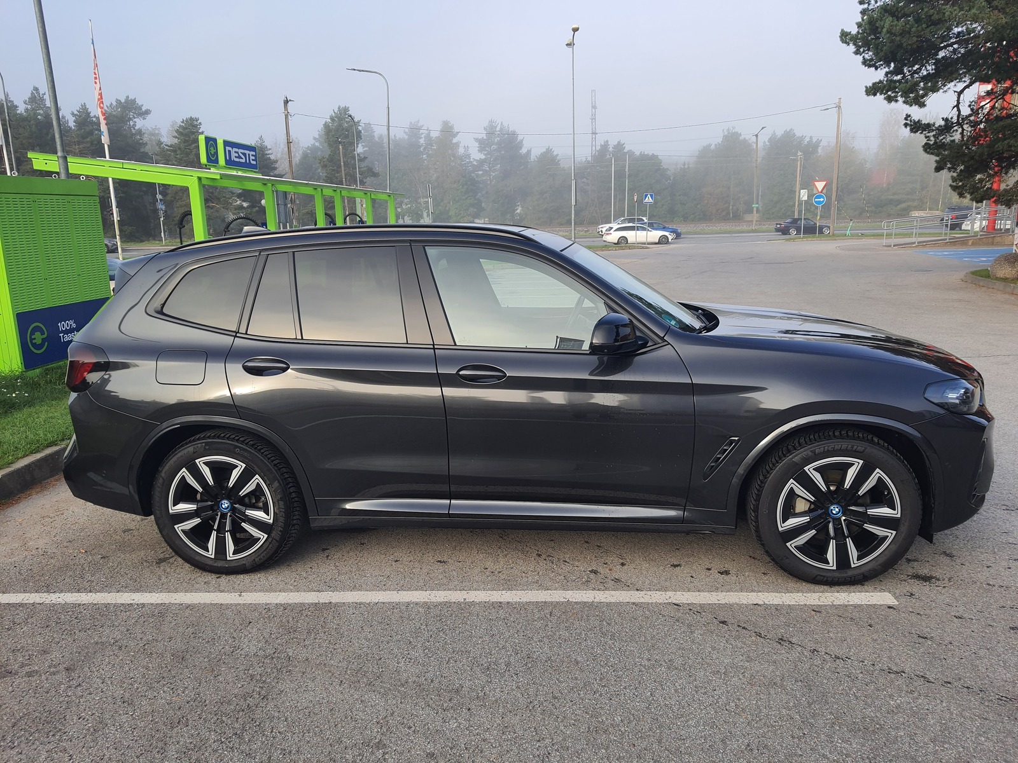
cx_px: 509
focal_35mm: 26
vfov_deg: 53.1
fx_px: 765
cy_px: 382
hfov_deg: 67.3
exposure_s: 1/820
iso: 50
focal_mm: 4.32
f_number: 1.7
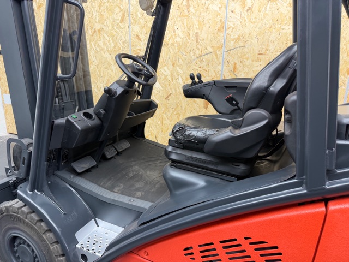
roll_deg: -1.1
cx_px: 174
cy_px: 131
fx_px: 242
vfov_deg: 56.8
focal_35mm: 24
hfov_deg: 71.6
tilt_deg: -15.7
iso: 200
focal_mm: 6.76
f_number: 1.78
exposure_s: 1/92
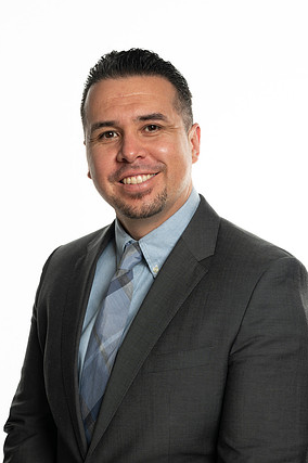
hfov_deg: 23.3
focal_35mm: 58
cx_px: 155
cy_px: 240
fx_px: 745
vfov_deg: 34.5
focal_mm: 55
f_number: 7.1
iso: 100
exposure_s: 1/80
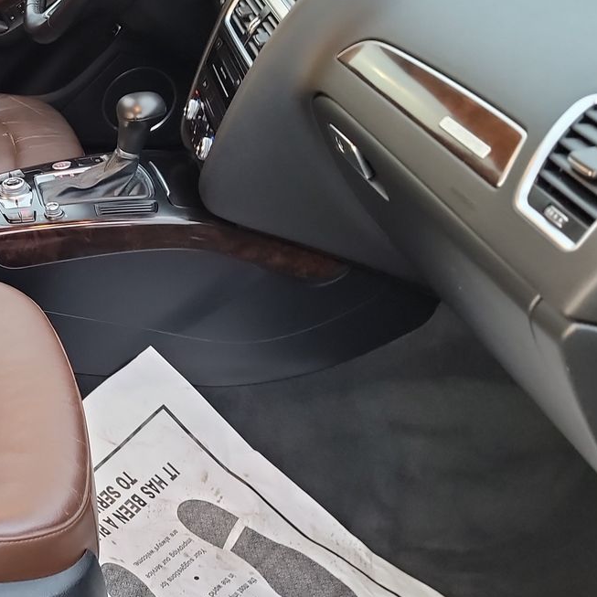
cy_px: 226
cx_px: -122
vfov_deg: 32.6
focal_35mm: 52
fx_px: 1015
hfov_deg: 28.5
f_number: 1.8
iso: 854
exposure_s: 1/30
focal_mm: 6.7
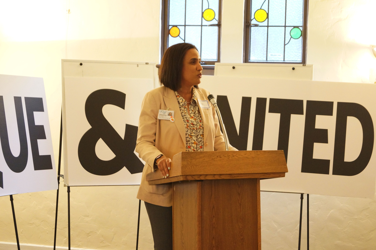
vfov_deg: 18.1
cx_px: 188
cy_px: 125
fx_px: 782
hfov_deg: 27.0
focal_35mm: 75
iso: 3200
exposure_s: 1/25
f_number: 5.6
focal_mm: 50
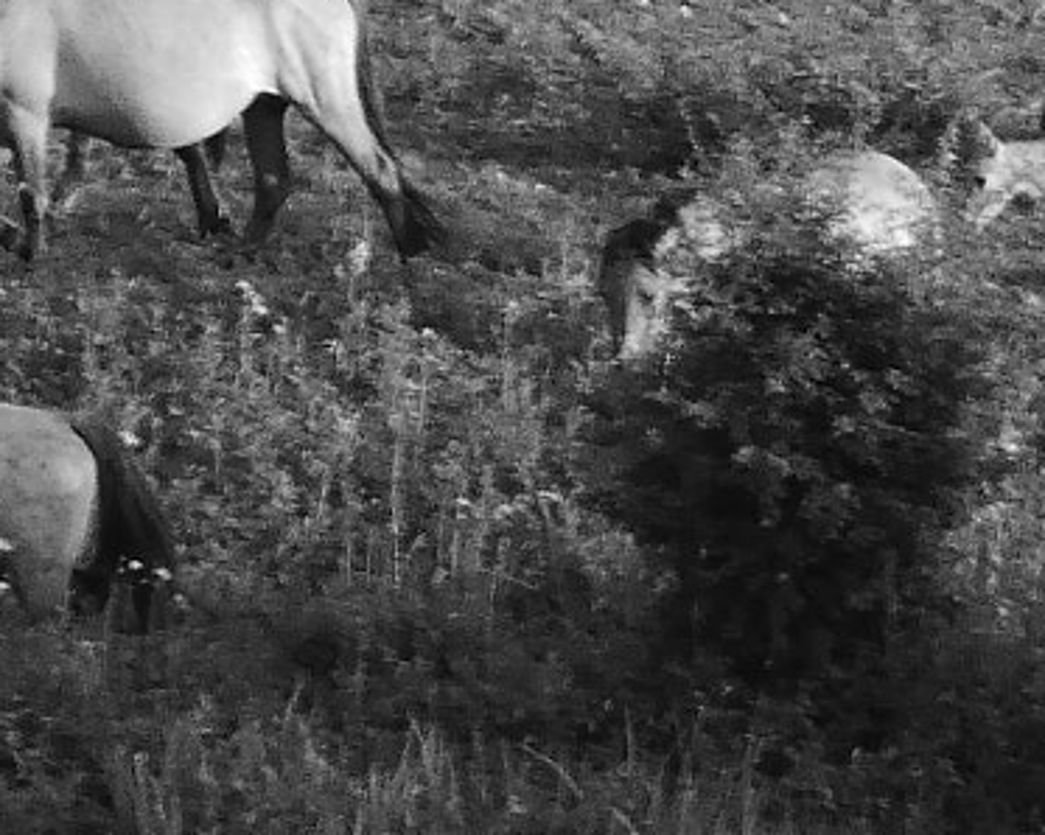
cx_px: -527
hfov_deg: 0.7
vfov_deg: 0.5
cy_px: 28
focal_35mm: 2943
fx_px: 90973
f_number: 5.6
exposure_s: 1/100
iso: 160
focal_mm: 98.3
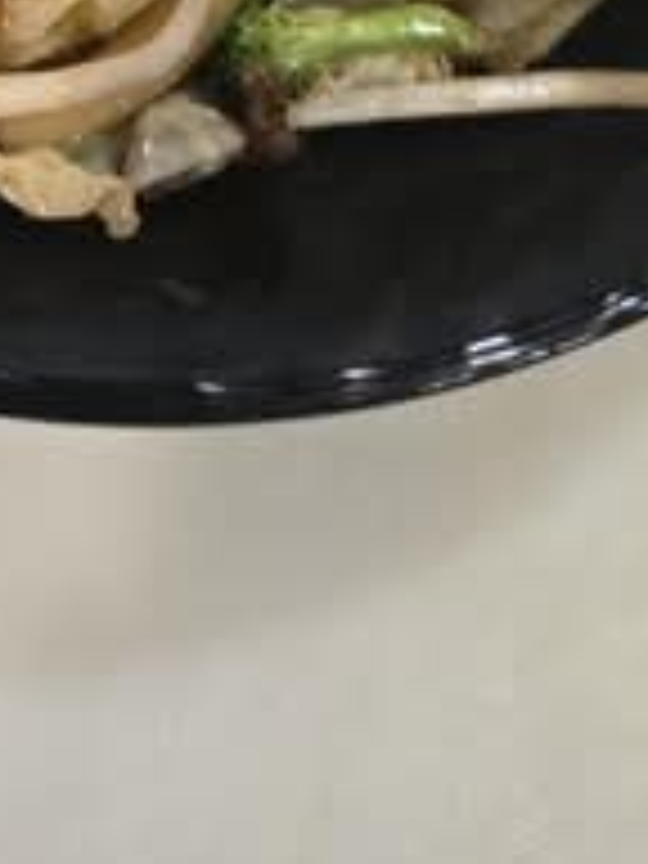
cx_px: -14
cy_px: -556
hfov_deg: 16.4
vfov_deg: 18.7
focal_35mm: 88
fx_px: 2196
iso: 320
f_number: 1.8
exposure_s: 1/120
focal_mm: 5.4
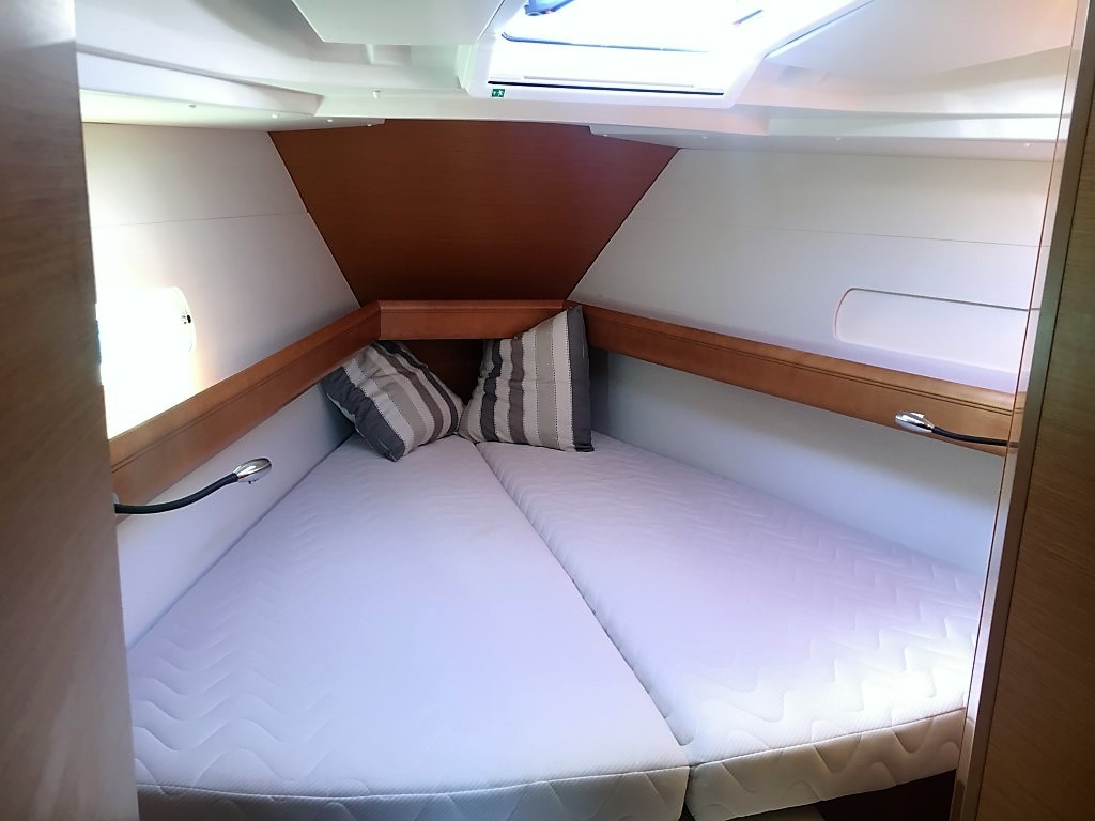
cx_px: 548
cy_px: 410
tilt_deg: -13.9
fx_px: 917
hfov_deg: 61.7
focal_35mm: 29
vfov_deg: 48.2
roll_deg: -1.8
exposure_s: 1/33
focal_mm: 4.15
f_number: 2.2
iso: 125
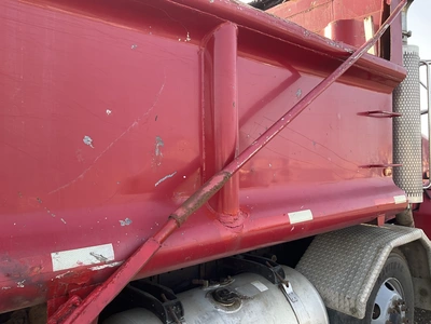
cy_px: 162
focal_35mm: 29
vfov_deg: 48.2
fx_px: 361
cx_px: 216
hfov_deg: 61.7
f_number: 1.8
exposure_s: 1/127
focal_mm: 3
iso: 16
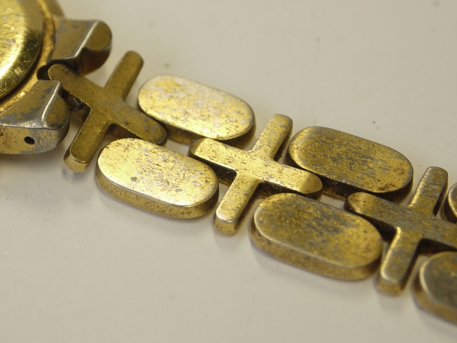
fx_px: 1611
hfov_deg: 16.0
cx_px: 97
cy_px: 118
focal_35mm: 122
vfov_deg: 12.1
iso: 250
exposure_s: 1/50
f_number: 5.4
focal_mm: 38
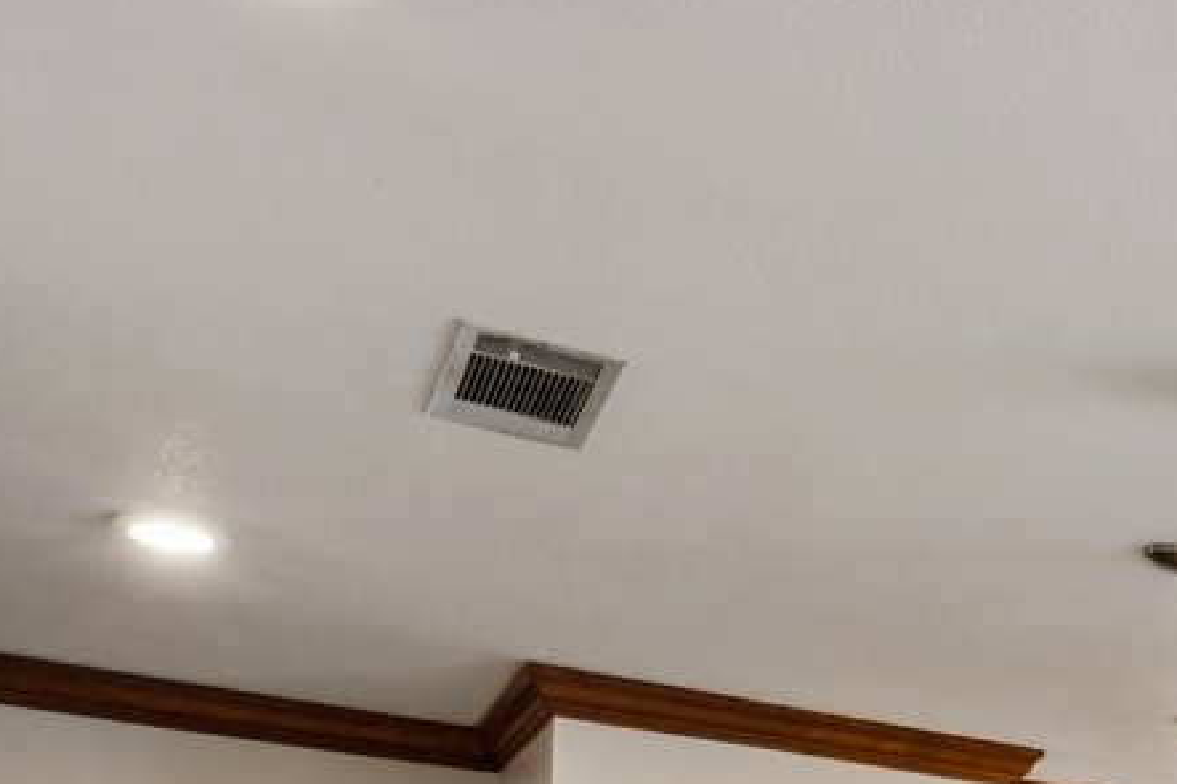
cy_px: 1503
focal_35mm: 74
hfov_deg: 18.5
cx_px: 2322
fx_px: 2418
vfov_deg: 15.3
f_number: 8
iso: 400
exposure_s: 1/15
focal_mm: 16
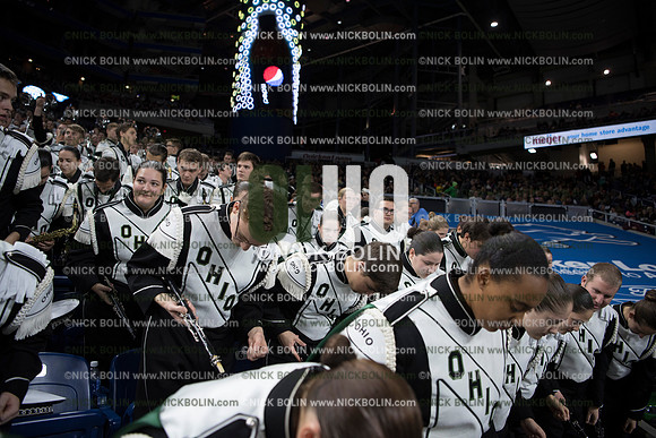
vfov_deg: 53.2
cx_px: 328
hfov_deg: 73.7
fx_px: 437
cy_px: 219
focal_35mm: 24
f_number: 2.8
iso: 1250
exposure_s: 1/640
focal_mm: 24
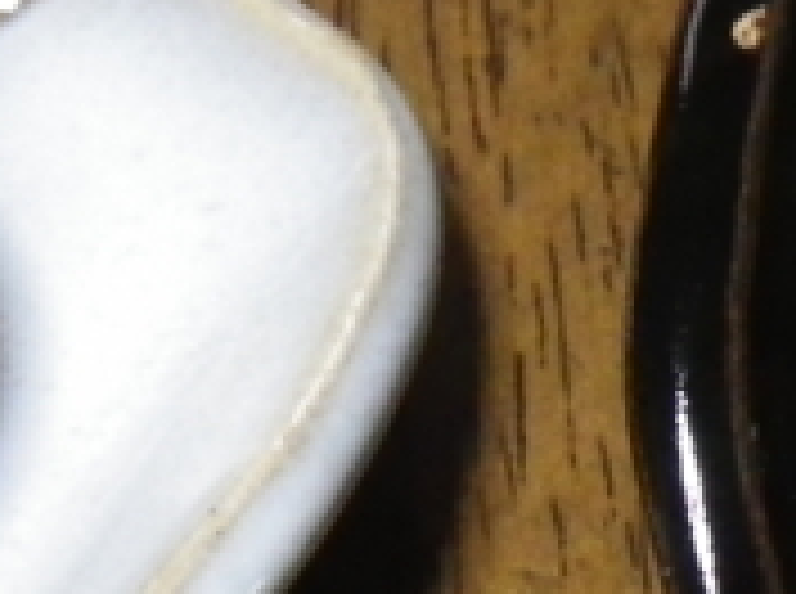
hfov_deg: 12.8
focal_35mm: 154
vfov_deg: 9.6
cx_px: 445
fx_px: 3534
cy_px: 356
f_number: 3.8
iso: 800
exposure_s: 1/50
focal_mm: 6.1
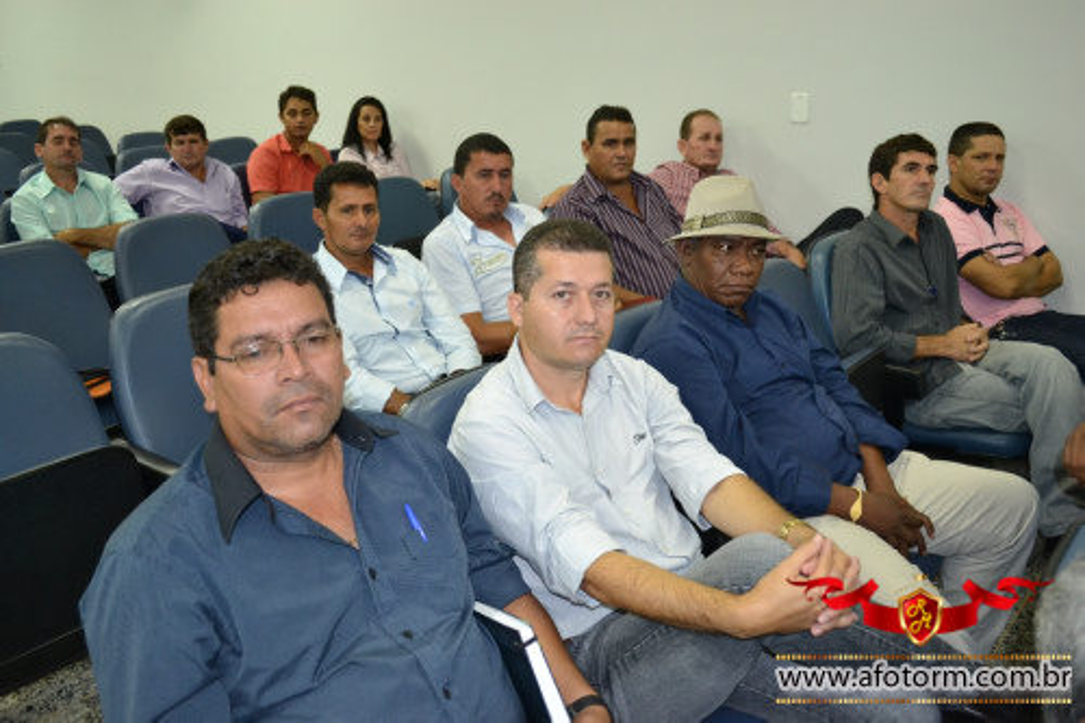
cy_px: 362
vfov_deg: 43.6
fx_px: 904
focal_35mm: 30
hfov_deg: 61.9
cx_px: 542
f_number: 3.8
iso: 1600
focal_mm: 20
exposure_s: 1/60
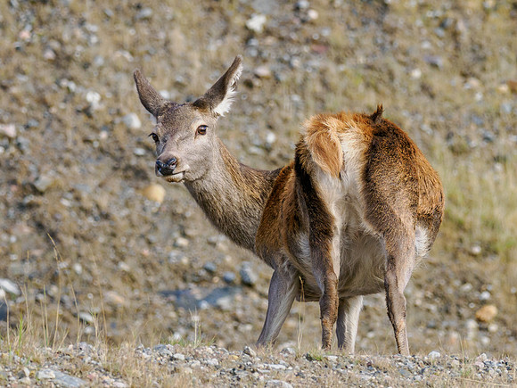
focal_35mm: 1027
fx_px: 15334
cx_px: 365
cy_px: 129
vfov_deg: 1.4
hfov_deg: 1.9
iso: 640
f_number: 4
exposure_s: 1/1250
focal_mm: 300
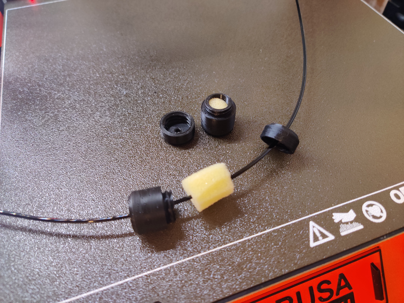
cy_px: 152
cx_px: 202
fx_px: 315
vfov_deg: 51.4
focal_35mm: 27
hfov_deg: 65.3
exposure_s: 1/50
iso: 1250
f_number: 1.65
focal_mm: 4.75
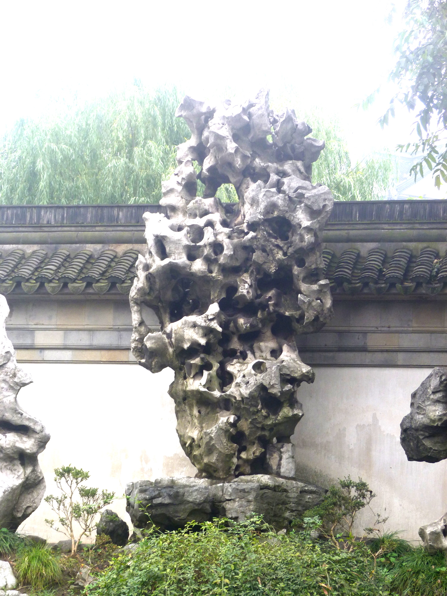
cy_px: 298
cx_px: 224
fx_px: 1550
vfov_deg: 21.8
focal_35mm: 90
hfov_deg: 16.4
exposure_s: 1/60
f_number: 3.4
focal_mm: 16.1
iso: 125
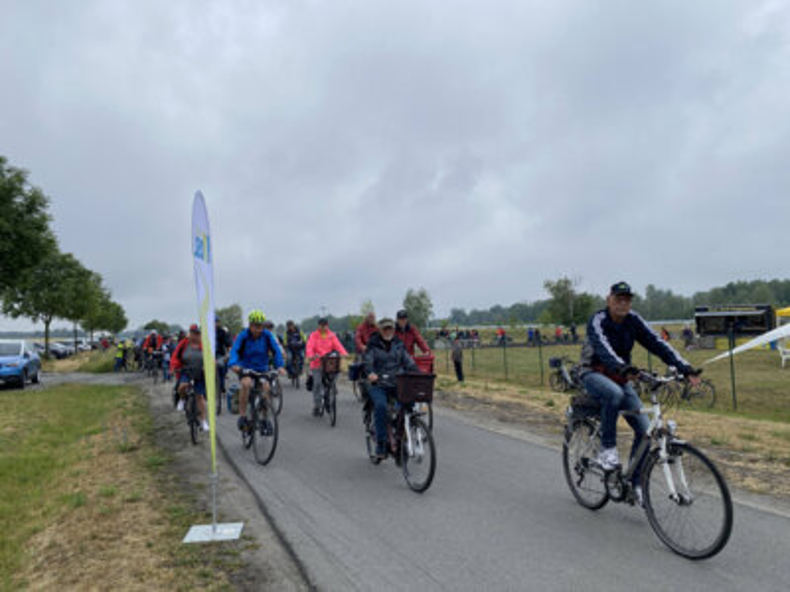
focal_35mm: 26
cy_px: 296
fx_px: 593
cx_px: 395
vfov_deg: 53.1
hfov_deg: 67.3
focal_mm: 4.2
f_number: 1.8
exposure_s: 1/2183
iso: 32
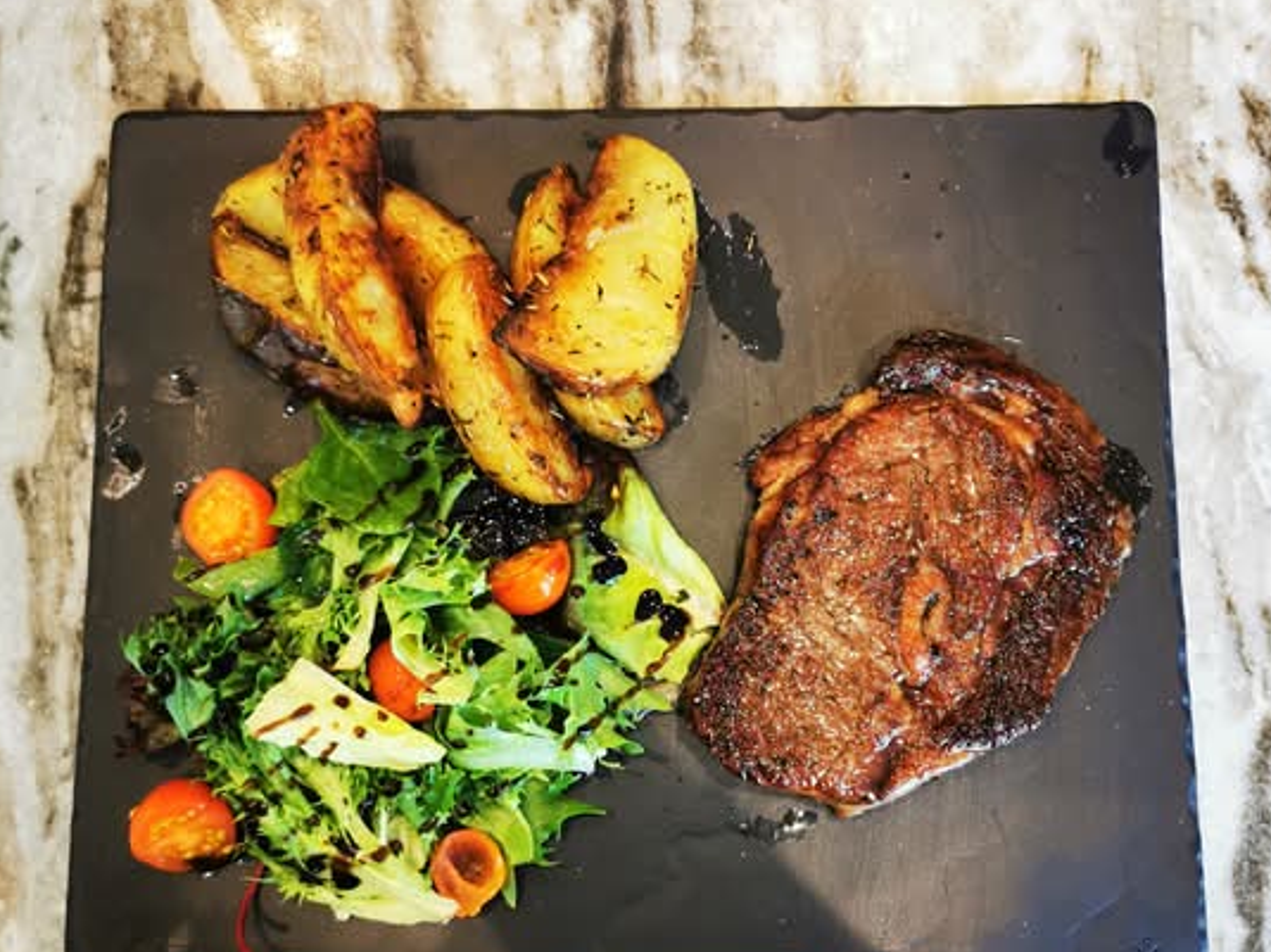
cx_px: 632
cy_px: 516
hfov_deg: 50.1
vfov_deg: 38.6
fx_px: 1358
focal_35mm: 37
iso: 125
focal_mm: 5.56
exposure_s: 1/50
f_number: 1.6
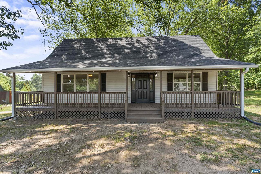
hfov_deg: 85.4
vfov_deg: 63.3
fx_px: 141
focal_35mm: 20
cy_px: 87
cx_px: 130
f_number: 4.5
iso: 80
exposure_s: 1/80
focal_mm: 19.5
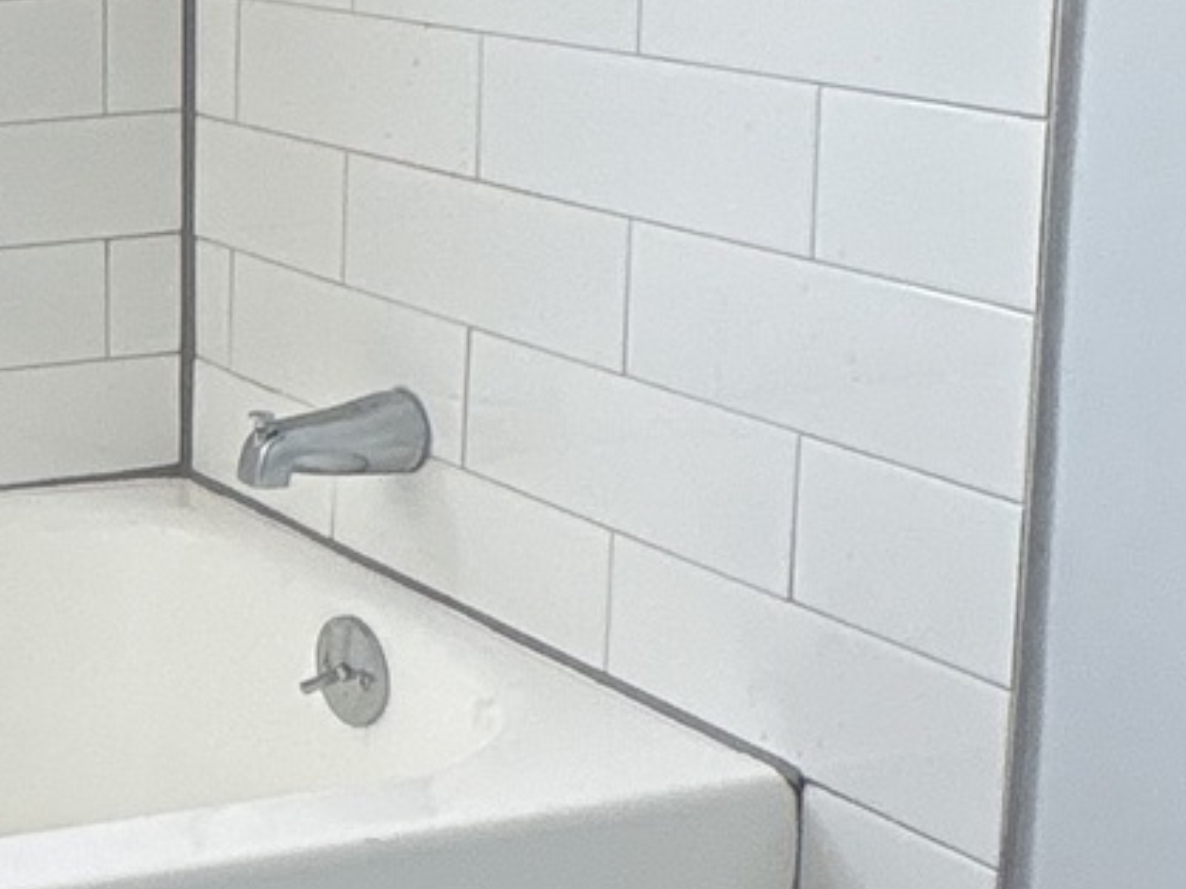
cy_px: 232
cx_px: -631
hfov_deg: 21.1
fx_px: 2637
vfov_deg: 19.0
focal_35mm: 77
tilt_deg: -10.2
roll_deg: +2.1
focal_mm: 2.22
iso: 200
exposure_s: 1/99
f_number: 2.2
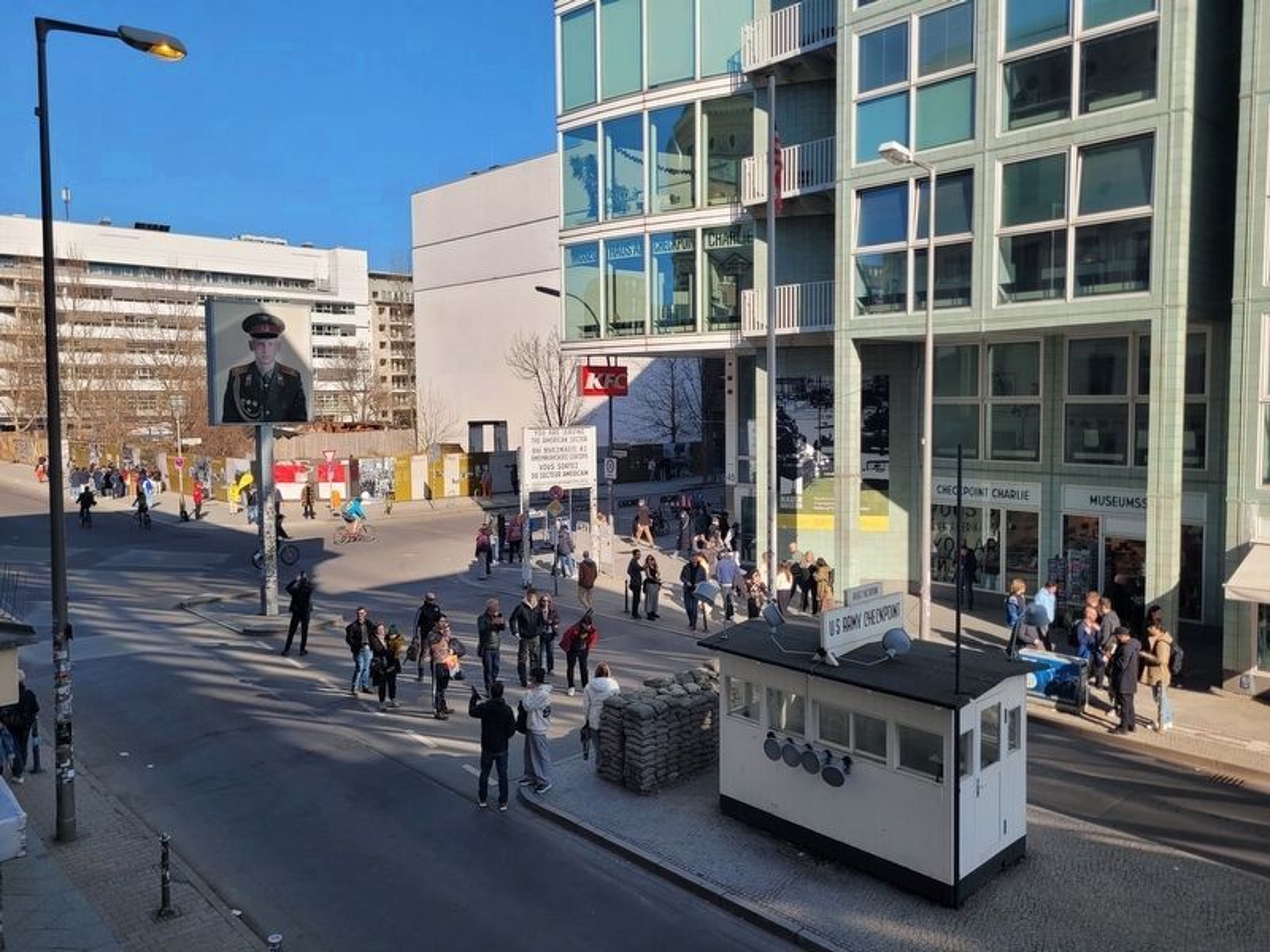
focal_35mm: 26
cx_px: 635
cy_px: 476
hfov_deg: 67.3
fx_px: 954
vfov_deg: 53.1
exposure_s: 1/2010
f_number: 1.8
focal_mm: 5.4
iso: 40
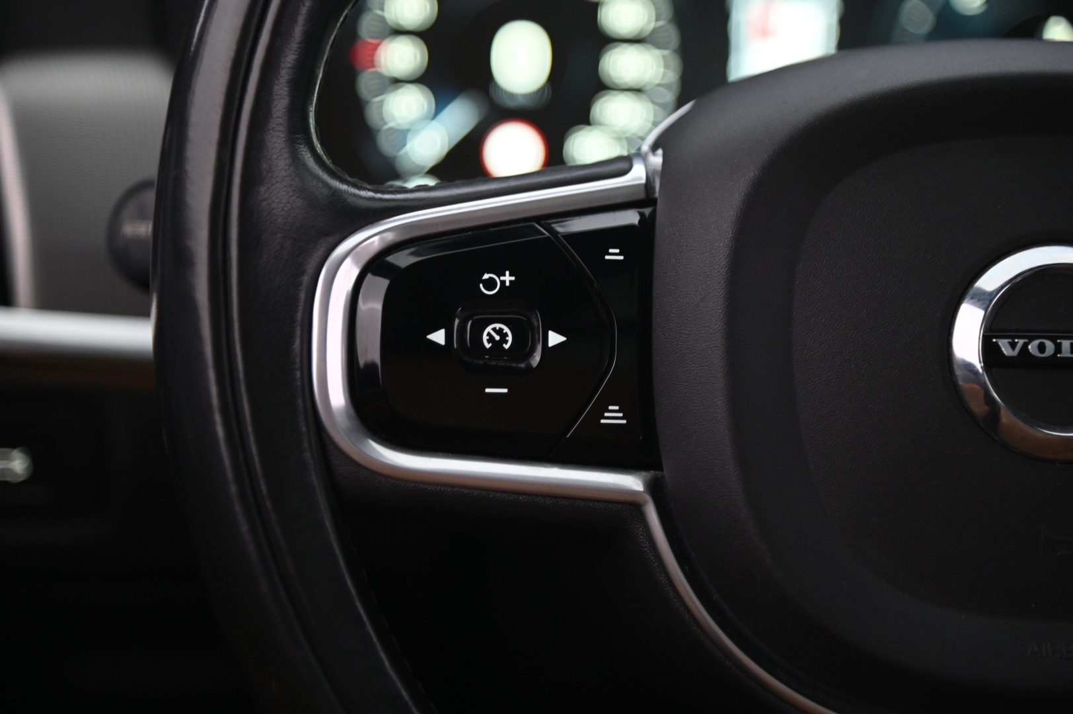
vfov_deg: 11.4
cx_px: 536
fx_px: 3574
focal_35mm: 120
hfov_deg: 17.1
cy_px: 357
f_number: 4
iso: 2000
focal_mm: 120
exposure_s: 1/15
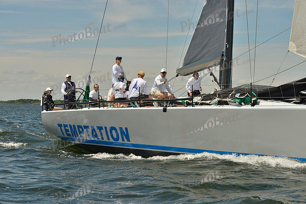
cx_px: 153
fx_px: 723
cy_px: 102
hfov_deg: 23.9
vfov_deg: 16.1
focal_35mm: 85
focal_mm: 85
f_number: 9
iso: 280
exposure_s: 1/1600
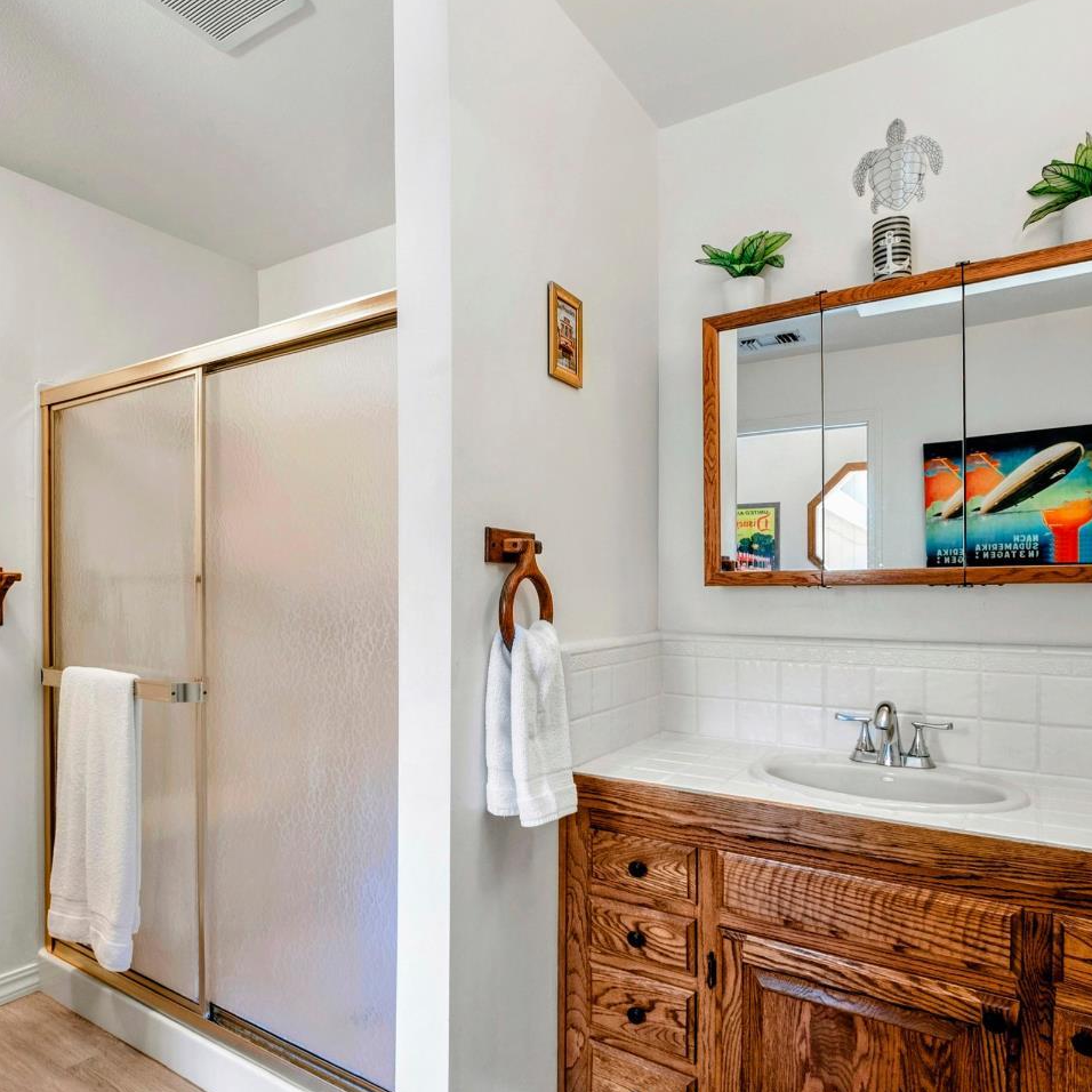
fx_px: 714
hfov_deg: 74.4
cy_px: 524
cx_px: 471
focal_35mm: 20
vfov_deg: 74.8
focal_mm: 10
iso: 250
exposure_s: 1/1.67
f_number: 8
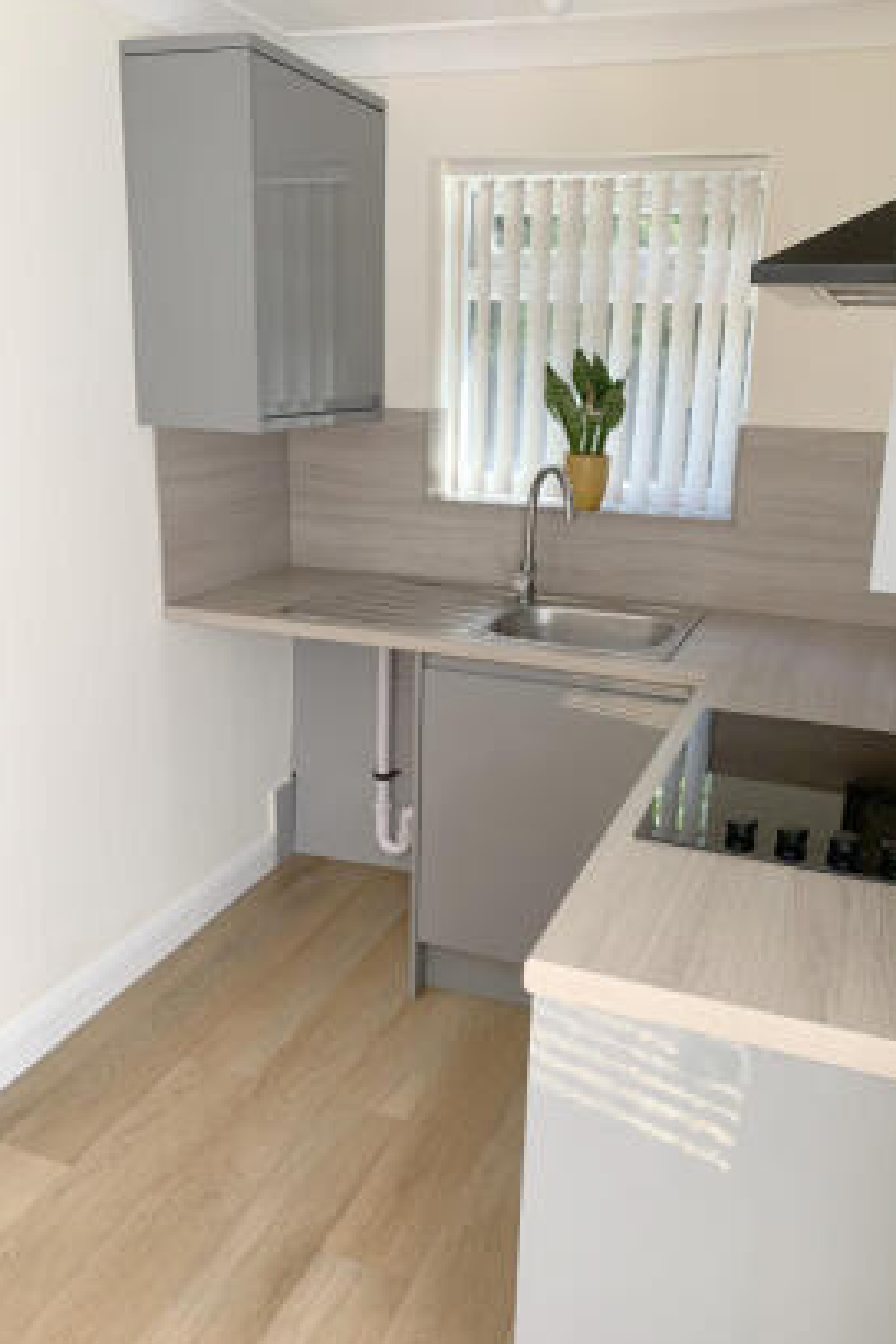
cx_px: 481
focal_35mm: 29
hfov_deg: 44.9
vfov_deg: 63.6
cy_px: 654
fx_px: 1083
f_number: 1.8
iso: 64
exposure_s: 1/122
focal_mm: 4.25
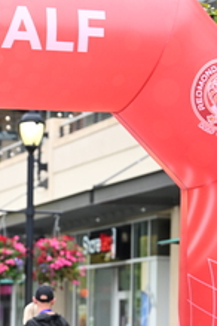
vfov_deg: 11.2
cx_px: -25
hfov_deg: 7.5
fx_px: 1654
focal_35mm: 183
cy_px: 289
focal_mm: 73
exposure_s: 1/1600
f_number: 2.8
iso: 800
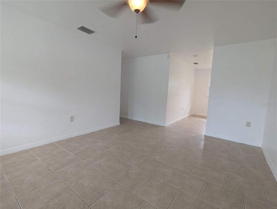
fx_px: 128
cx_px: 138
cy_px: 104
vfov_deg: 78.2
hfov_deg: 94.4
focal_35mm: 16
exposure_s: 1/24
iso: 61
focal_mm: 2.35
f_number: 2.2
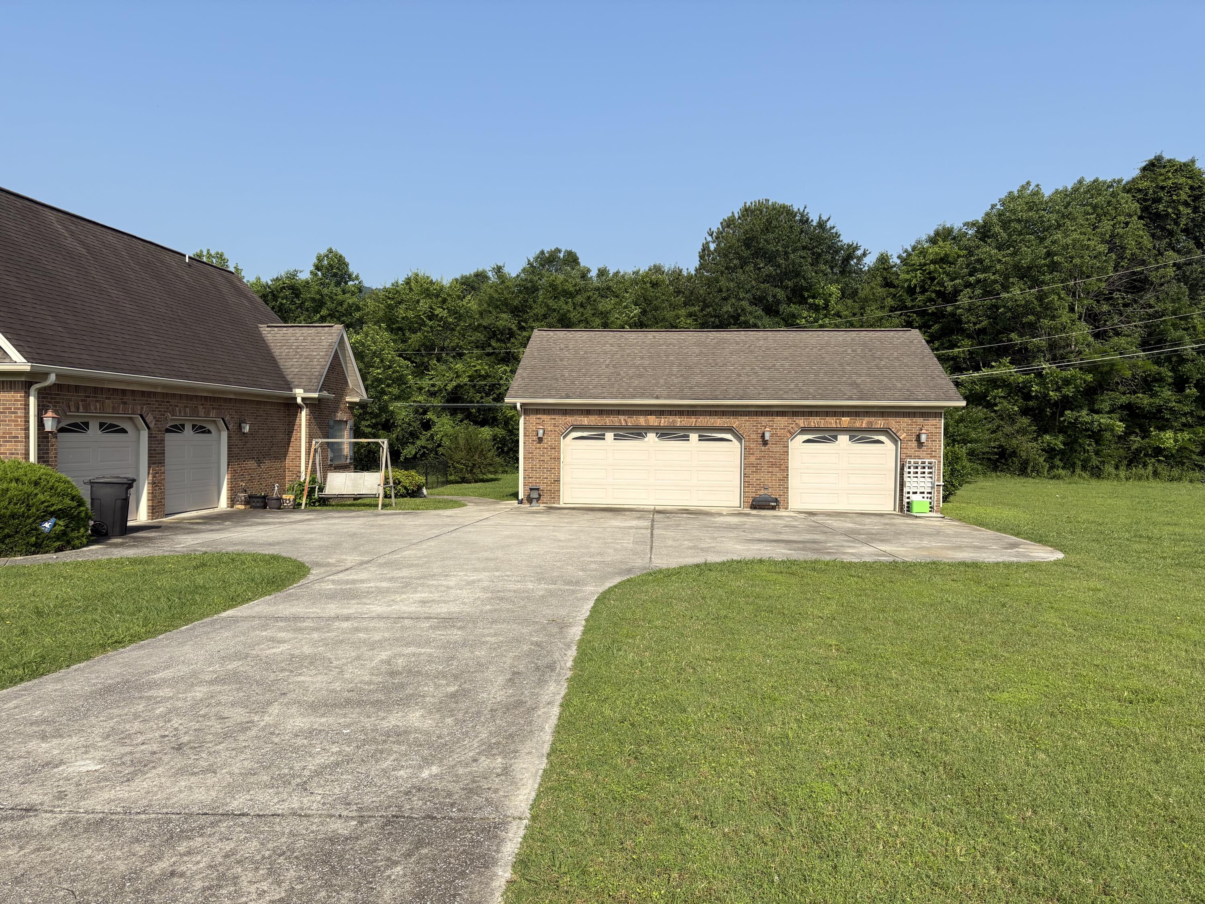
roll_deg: -0.5
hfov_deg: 67.3
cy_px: 452
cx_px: 602
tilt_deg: -0.8
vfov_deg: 53.1
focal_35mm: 26
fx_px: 905
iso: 50
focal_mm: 5.96
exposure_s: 1/2985
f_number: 1.6
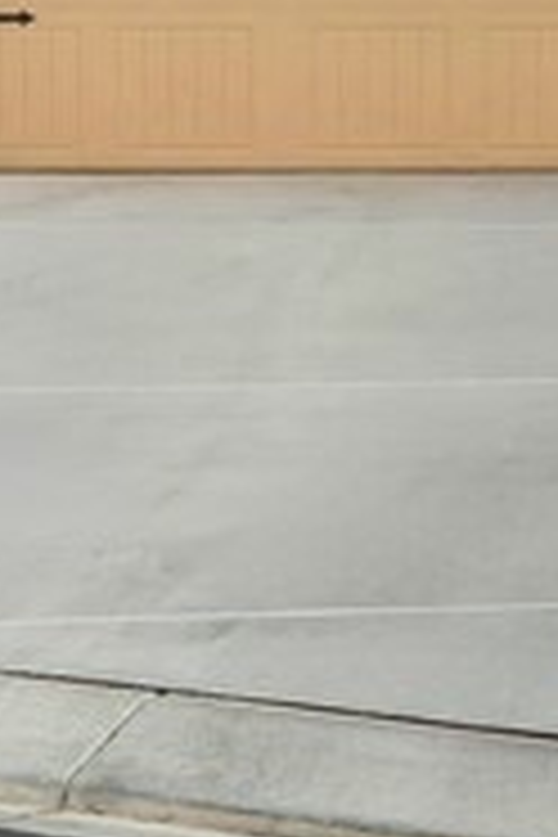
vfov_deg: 10.9
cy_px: -722
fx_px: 4068
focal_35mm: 175
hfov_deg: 7.8
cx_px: 466
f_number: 8
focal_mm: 30
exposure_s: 1/160
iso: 400
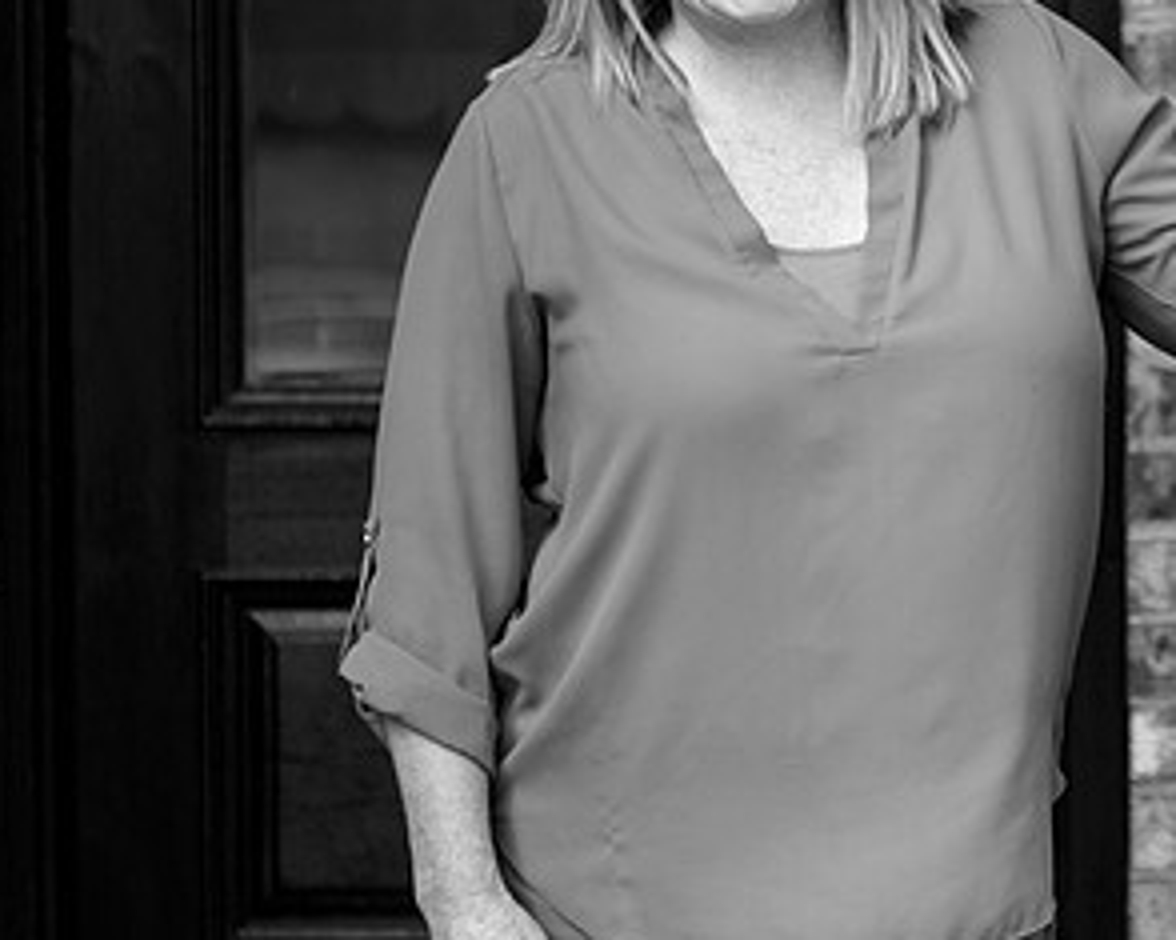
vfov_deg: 9.1
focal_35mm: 170
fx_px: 5915
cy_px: 342
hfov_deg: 11.2
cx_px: 1196
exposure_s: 1/1600
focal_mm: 70
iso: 500
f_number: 2.8
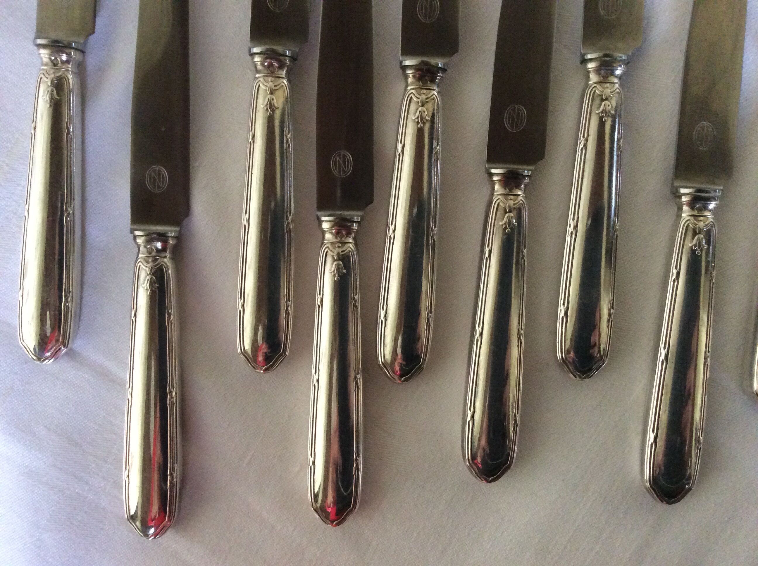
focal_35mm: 32
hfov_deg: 56.9
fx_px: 700
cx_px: 379
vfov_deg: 44.1
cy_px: 283
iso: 320
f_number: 2.4
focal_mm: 3.3
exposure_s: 1/25
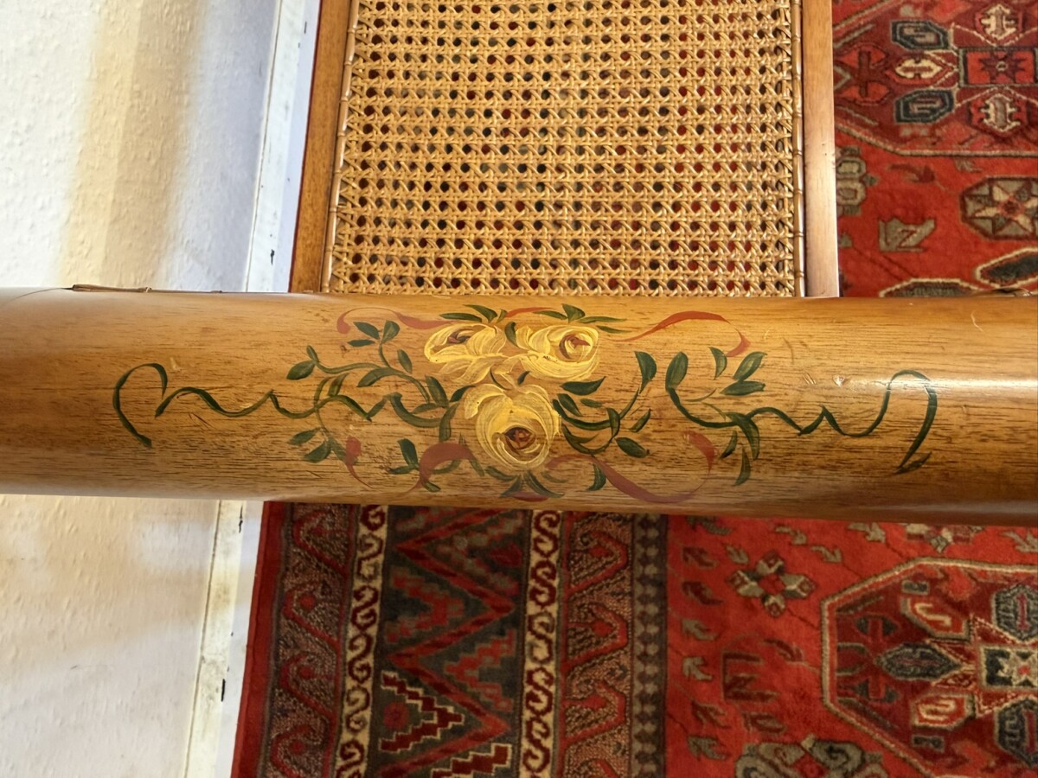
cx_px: 519
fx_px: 720
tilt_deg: -77.5
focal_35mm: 24
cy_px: 389
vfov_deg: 56.8
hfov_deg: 71.6
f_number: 2.2
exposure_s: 1/50
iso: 320
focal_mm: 2.22
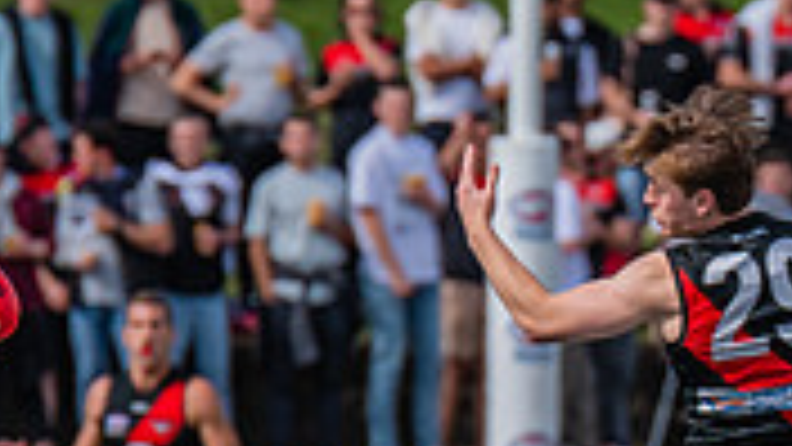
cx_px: 1141
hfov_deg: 1.5
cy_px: 340
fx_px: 31060
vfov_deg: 0.8
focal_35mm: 1479
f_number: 8
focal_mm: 420
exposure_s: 1/1600
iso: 800
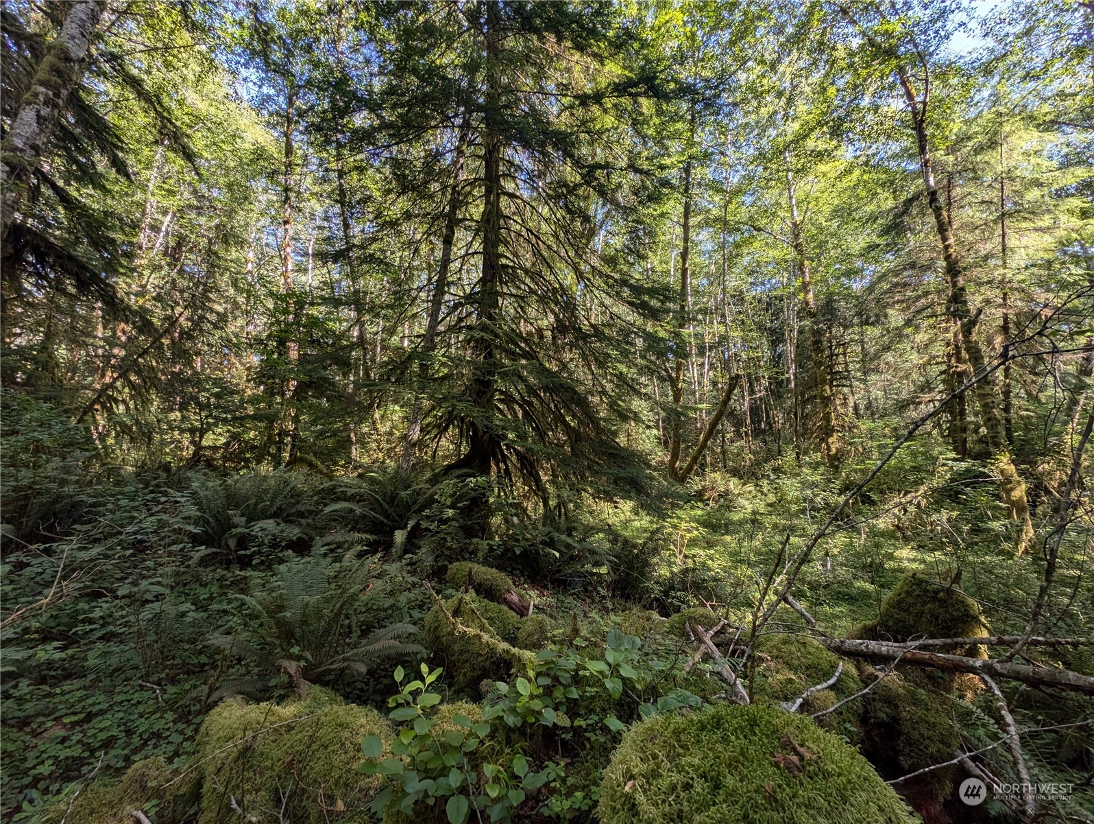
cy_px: 412
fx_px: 380
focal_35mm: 12
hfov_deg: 110.5
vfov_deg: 94.6
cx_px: 547
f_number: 1.95
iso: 36
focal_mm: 2.23
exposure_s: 1/114
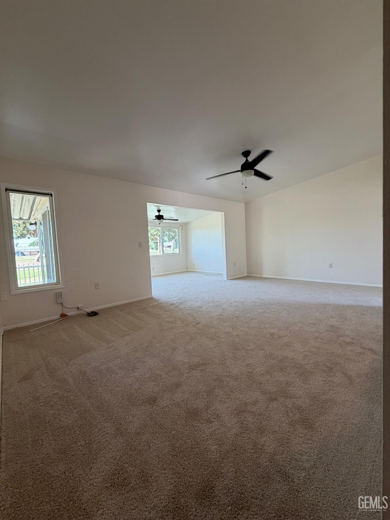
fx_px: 210
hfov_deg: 85.7
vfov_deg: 102.0
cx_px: 195
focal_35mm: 14
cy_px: 260
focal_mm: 2.22
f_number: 2.2
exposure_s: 1/120
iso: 200
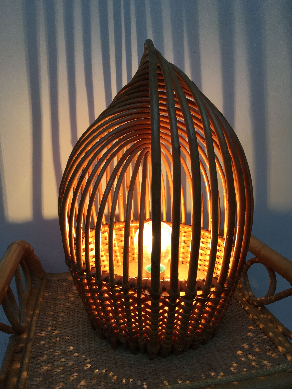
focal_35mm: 29
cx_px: 146
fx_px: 326
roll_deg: -1.3
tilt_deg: -14.3
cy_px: 194
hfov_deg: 48.2
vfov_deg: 61.7
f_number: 2.2
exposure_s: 1/100
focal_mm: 4.15
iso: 32
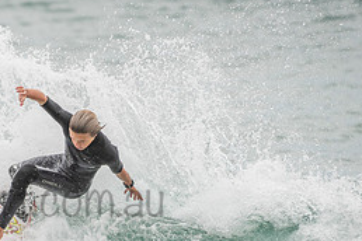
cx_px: 15
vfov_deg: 1.2
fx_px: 11312
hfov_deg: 1.8
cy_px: 184
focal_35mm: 1125
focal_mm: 500
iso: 400
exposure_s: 1/2000
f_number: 5.6
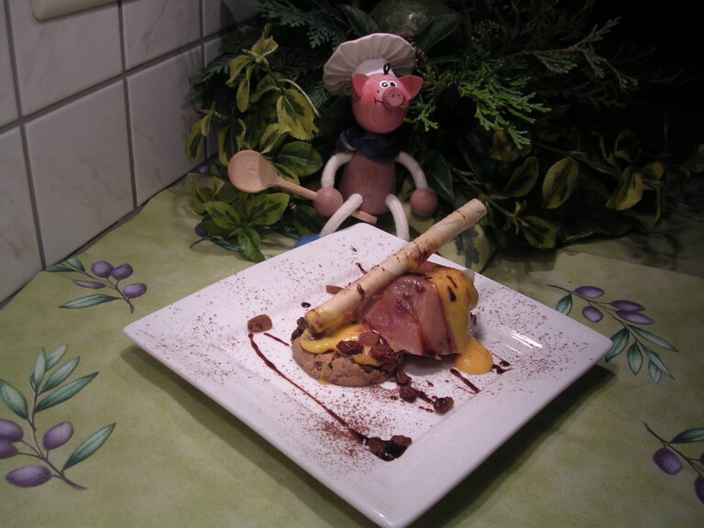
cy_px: 264
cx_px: 352
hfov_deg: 49.0
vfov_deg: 37.7
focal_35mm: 38
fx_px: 773
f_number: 2.8
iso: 100
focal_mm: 5.8
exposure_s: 1/69.4
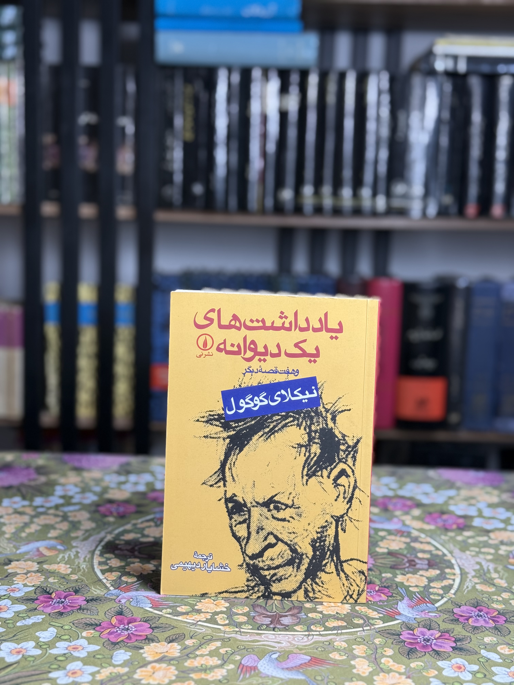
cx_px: 257
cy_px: 342
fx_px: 950
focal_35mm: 48
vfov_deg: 39.7
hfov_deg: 30.3
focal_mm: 6.76
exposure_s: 1/100
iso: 80
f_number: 1.78
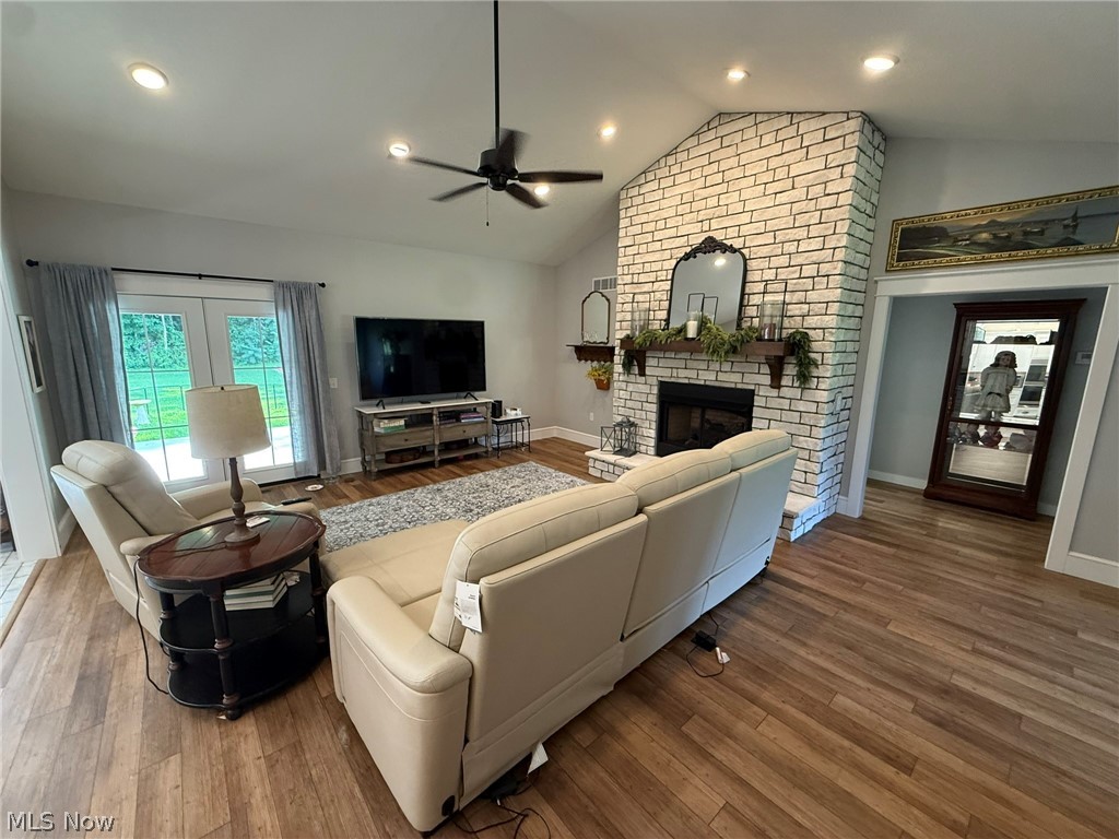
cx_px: 560
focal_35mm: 14
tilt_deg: -10.9
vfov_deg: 85.7
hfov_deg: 102.1
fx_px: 453
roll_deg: -0.9
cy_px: 420
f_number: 2.2
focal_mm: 2.22
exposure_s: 1/60
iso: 320
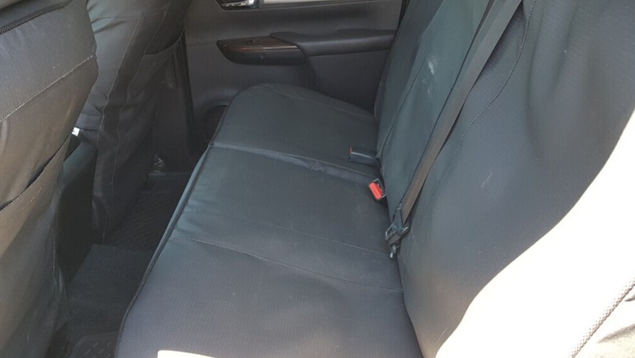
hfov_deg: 66.1
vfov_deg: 40.2
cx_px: 318
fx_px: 488
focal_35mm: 29
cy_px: 198
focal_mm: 4.3
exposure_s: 1/50
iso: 80
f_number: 1.7
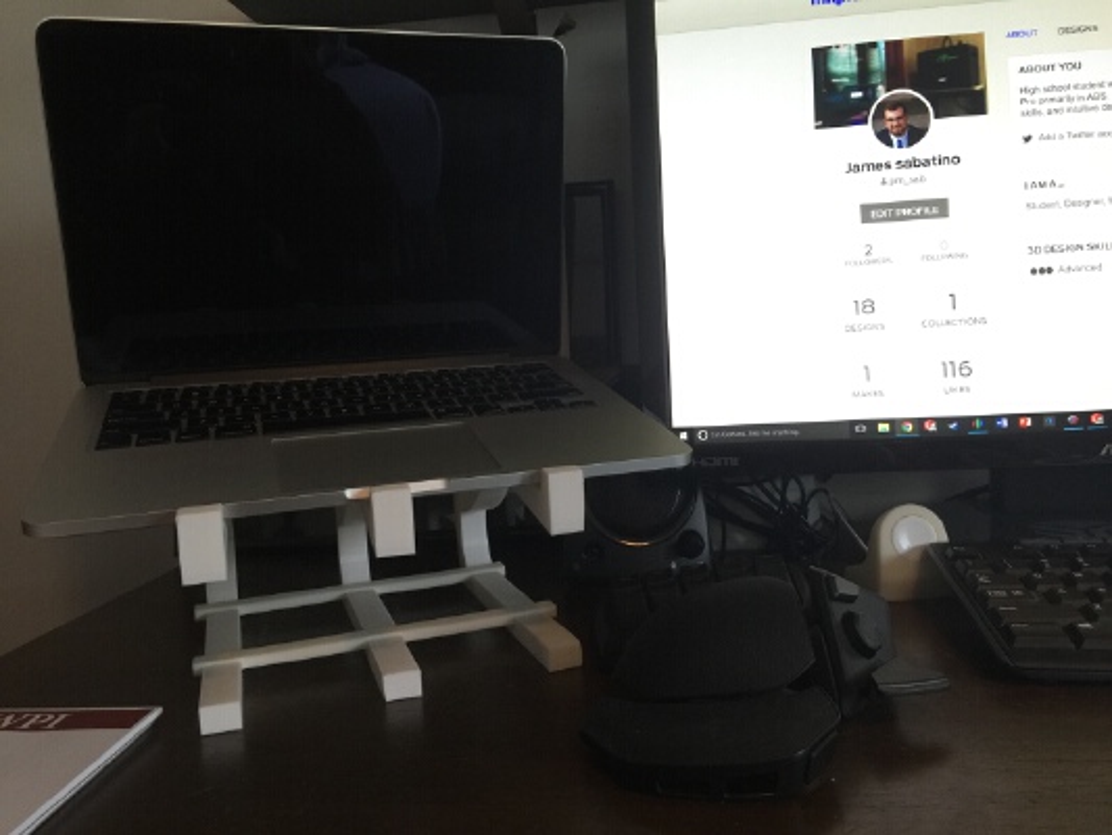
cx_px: 556
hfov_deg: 61.6
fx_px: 932
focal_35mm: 29
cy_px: 418
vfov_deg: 48.2
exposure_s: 1/30
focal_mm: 4.15
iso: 50
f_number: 2.2
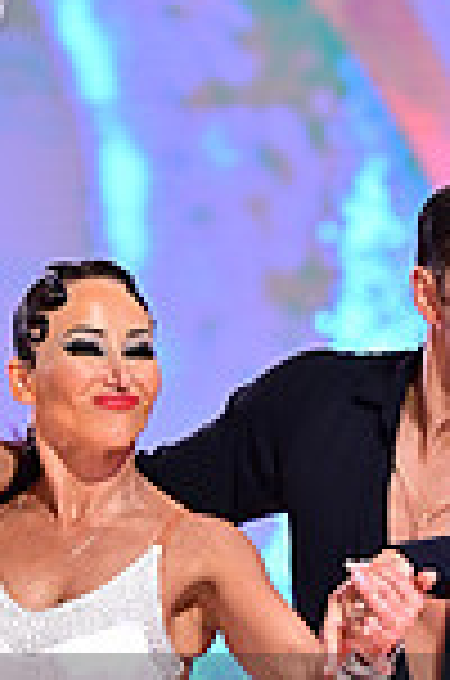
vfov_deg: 5.2
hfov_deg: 3.5
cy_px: 806
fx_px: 7383
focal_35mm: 392
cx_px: 256
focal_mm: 102
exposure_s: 1/400
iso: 1600
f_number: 2.8
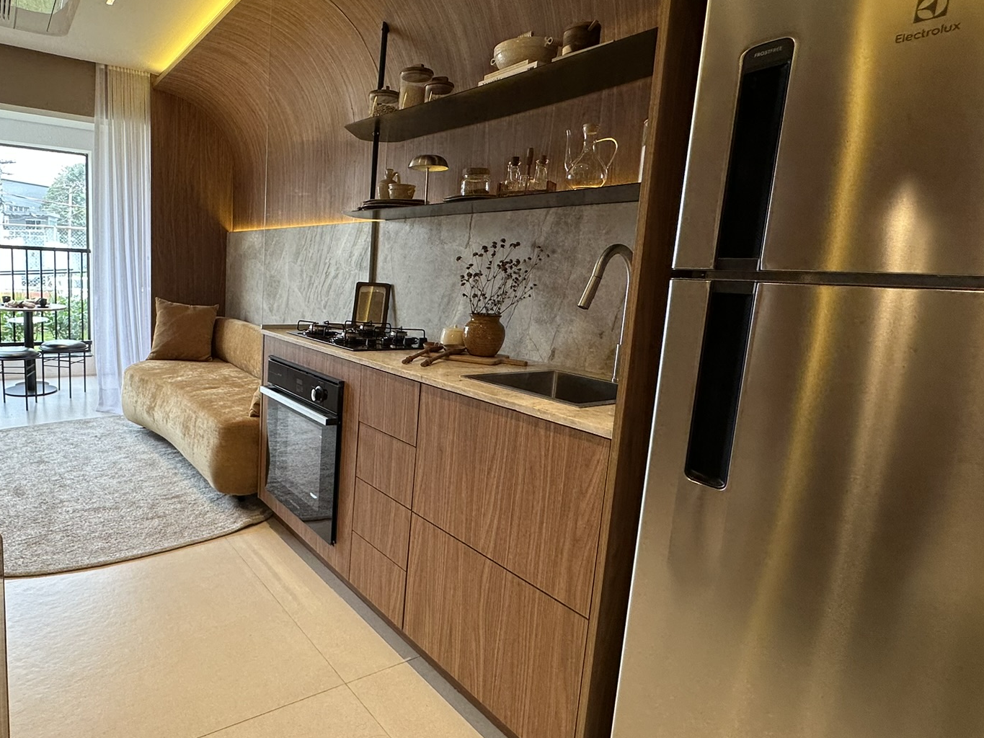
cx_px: 328
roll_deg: -2.8
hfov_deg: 76.5
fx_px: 597
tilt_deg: -8.6
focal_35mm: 21
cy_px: 360
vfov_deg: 63.4
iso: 80
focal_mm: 2.22
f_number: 2.2
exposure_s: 1/120
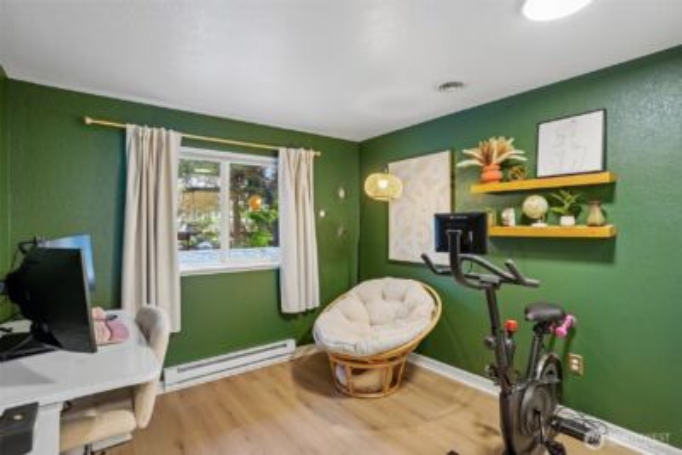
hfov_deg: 93.3
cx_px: 341
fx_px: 322
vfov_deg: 70.5
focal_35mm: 17
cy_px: 228
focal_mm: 17
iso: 400
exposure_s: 1/4
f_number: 8
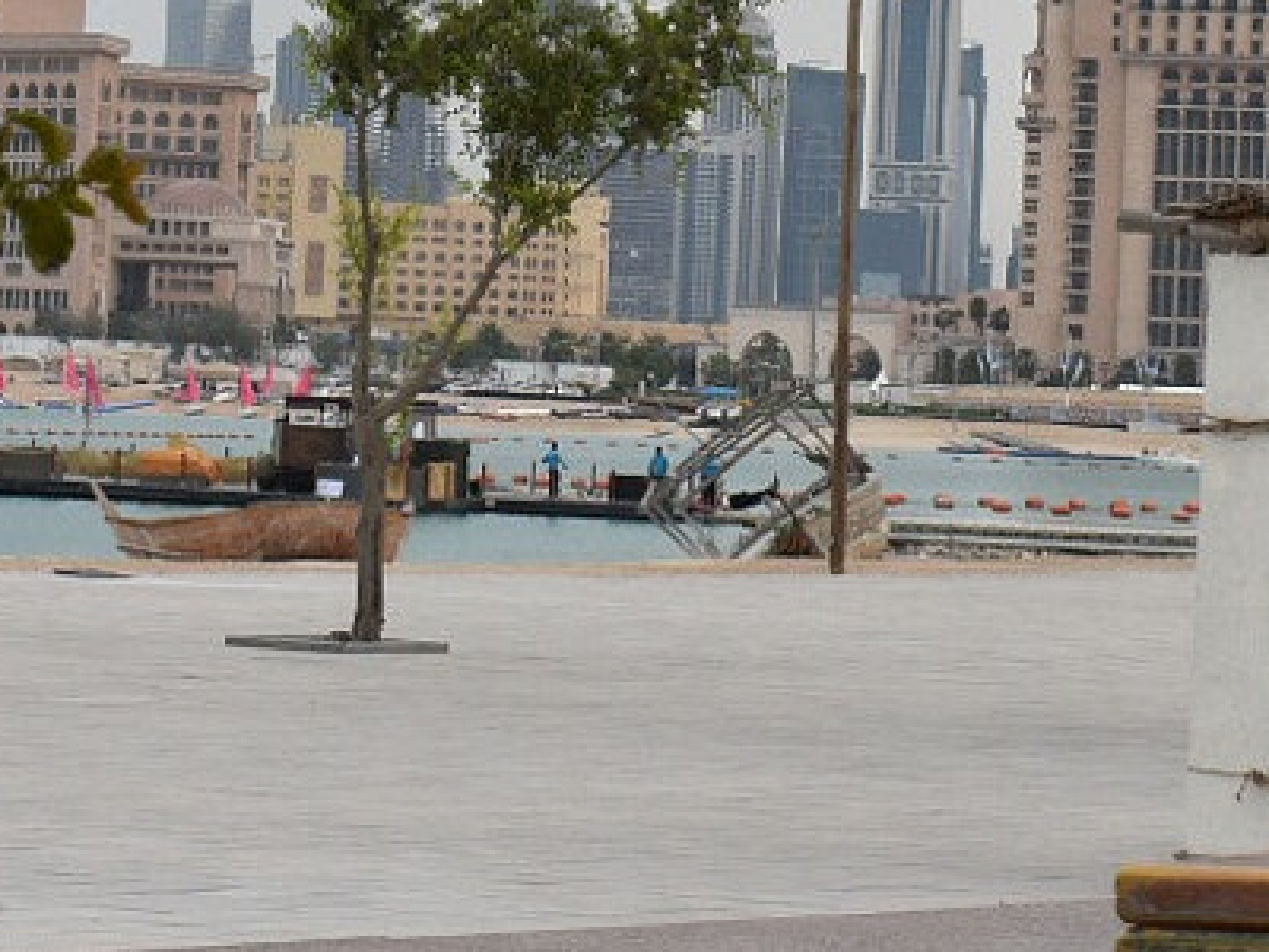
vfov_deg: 8.3
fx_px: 6559
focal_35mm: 179
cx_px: 790
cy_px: 62
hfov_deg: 11.0
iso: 200
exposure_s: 1/500
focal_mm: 31
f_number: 8
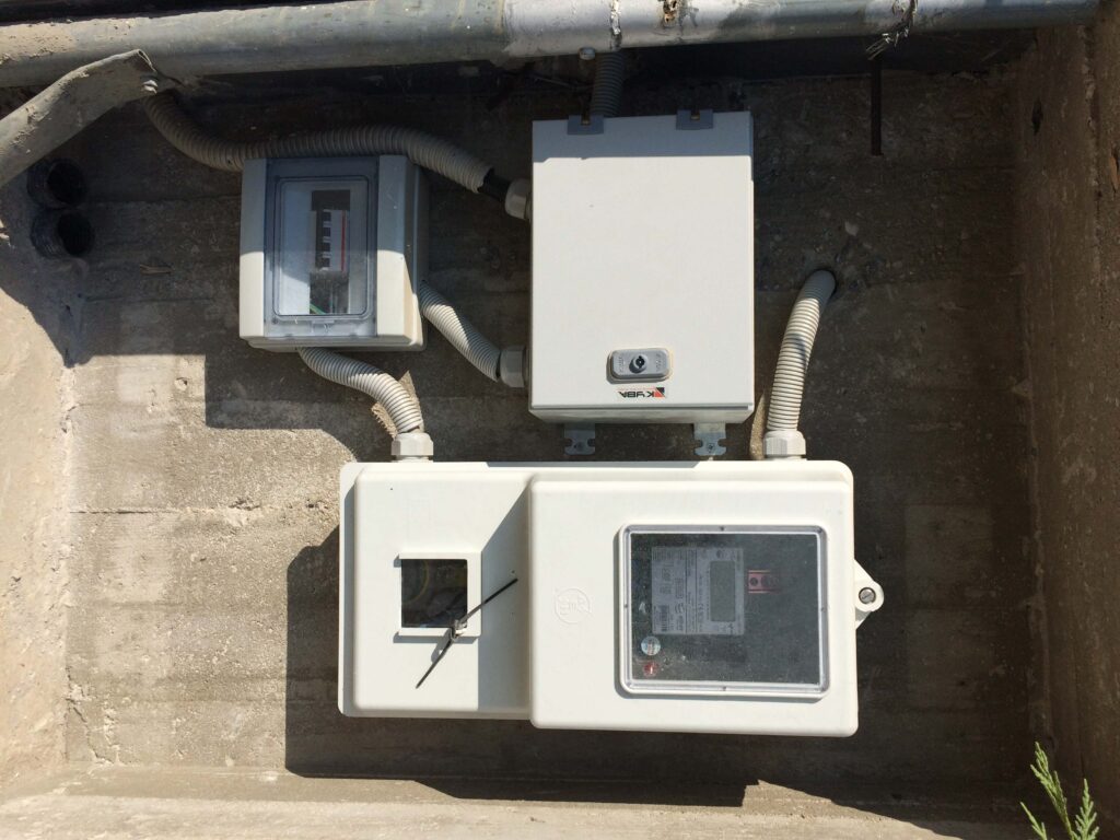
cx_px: 560
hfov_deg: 61.7
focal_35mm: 29
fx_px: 938
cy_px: 420
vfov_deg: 48.2
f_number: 2.2
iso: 32
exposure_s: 1/3731
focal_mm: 4.15
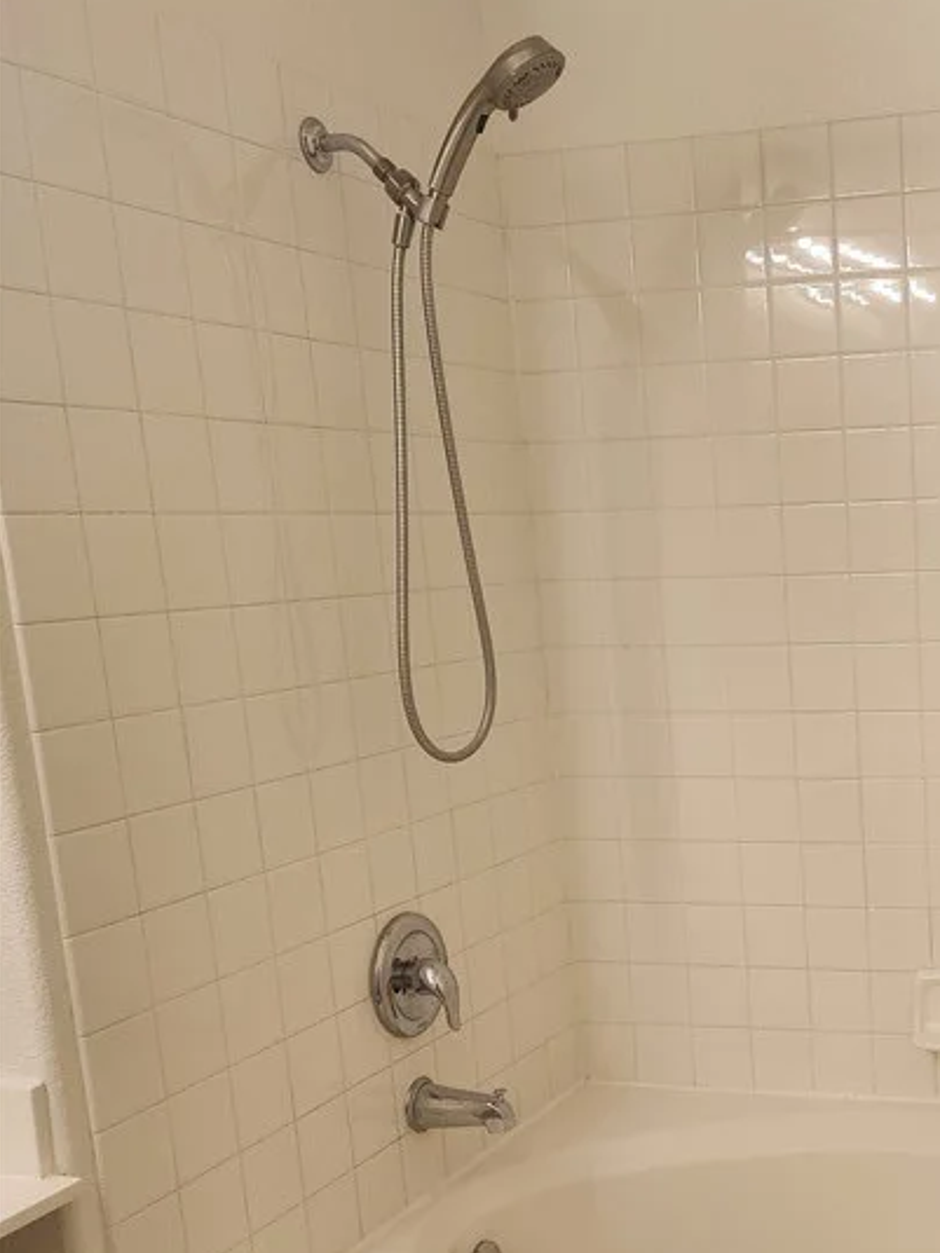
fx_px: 1594
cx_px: 898
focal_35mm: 44
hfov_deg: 30.9
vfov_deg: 42.2
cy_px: 874
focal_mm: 6.4
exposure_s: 1/180
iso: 160
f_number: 1.8
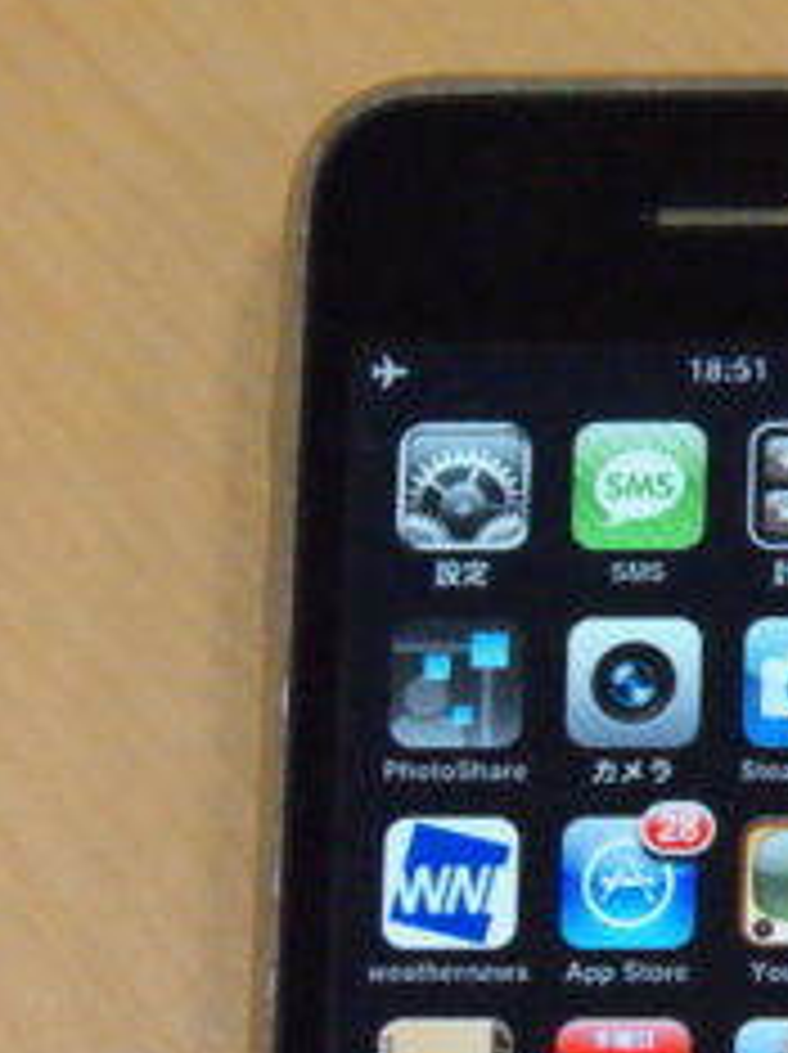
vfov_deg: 9.1
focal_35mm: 217
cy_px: 904
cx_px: 1252
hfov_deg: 6.7
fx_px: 6608
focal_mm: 55
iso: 3200
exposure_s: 1/160
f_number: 8
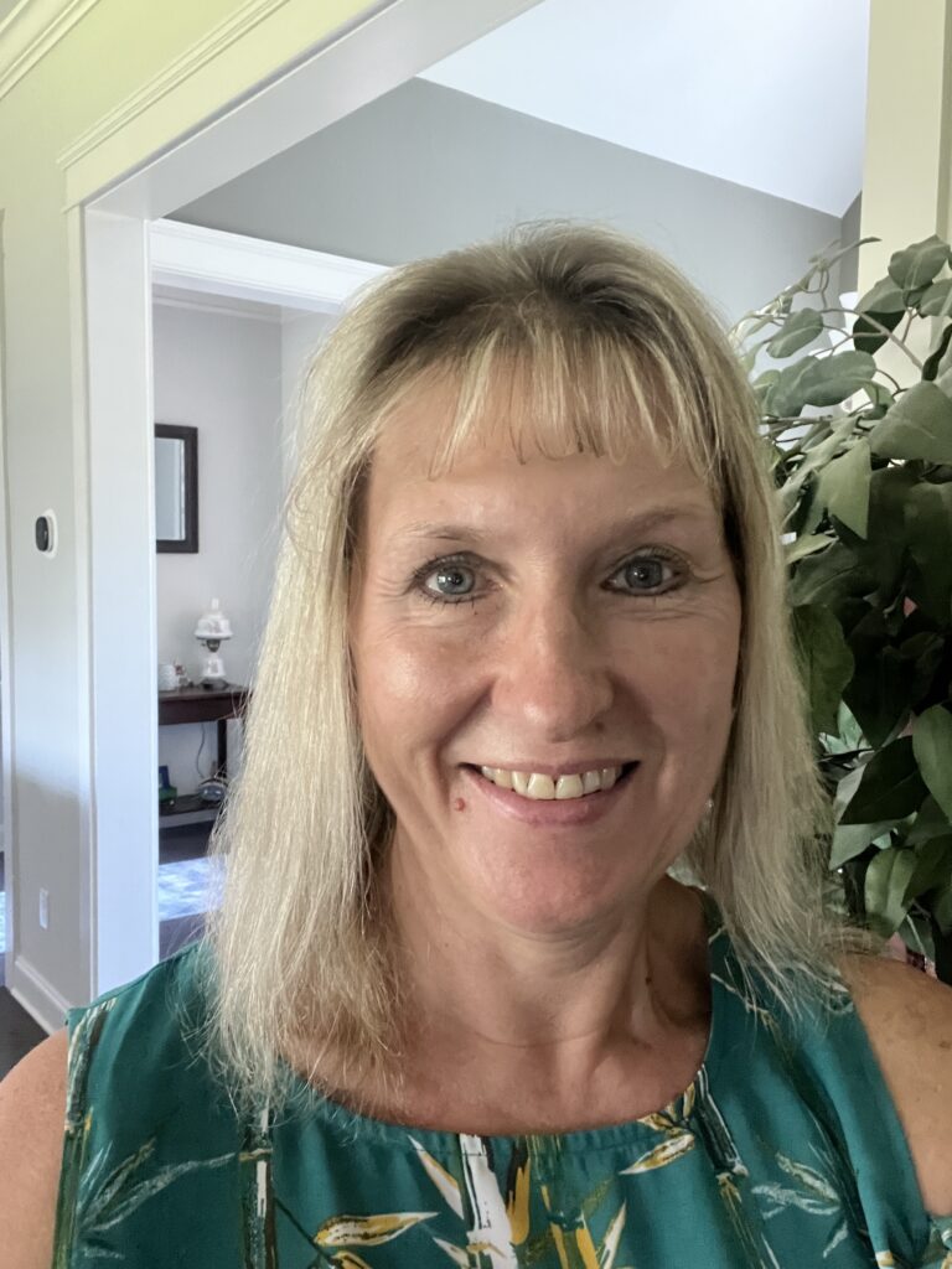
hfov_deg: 46.8
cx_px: 476
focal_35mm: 30
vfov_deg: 60.0
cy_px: 634
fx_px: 1100
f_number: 2.2
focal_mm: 2.71
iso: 800
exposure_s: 1/15
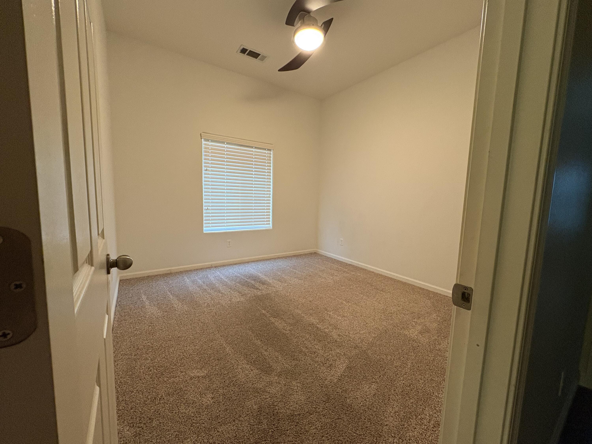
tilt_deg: -5.1
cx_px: 296
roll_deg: -1.4
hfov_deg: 102.1
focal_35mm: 14
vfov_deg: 85.7
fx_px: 239
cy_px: 222
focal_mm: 2.22
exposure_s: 1/60
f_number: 2.2
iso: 400
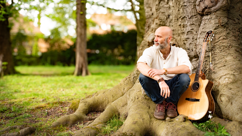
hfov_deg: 54.0
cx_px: 120
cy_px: 60
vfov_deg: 32.0
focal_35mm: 37
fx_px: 237
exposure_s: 1/60
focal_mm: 35
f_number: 16
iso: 640
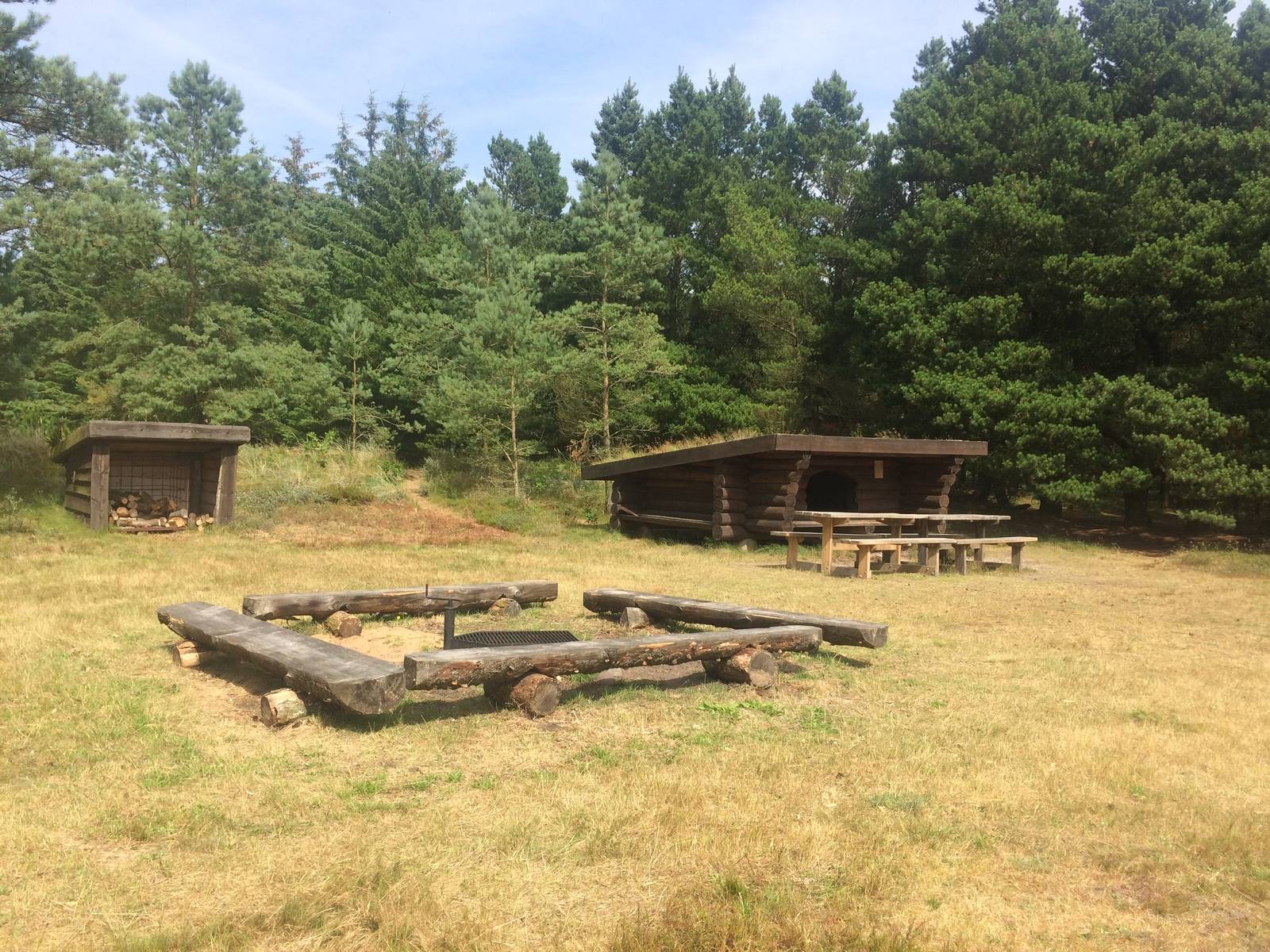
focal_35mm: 29
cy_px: 476
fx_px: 1064
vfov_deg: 48.2
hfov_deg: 61.7
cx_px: 635
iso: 32
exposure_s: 1/1080
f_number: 2.2
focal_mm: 4.15
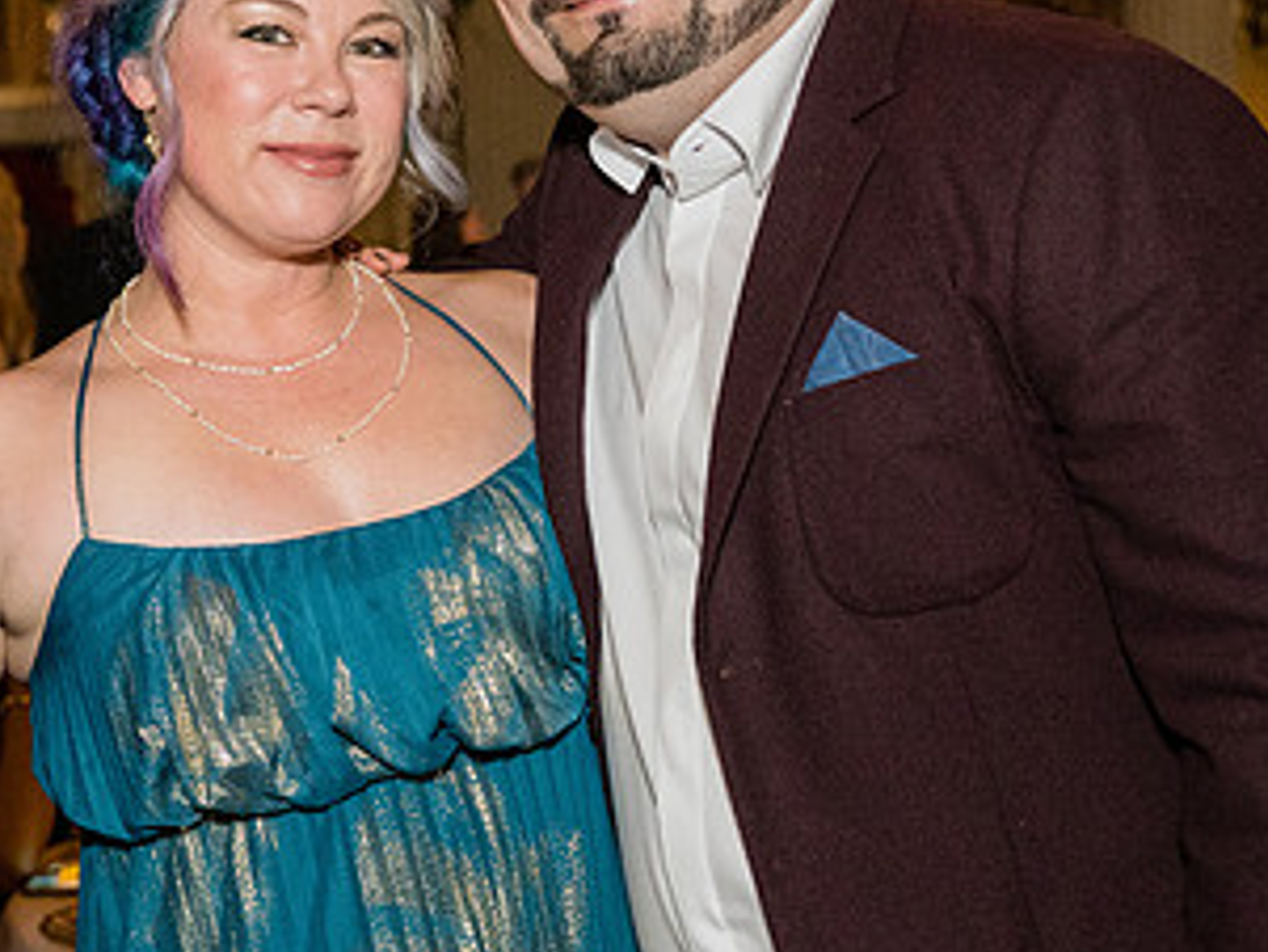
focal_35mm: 87
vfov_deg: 17.0
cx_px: 240
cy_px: 425
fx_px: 3188
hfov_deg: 22.2
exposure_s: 1/160
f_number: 3.2
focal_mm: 31.5
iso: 2000
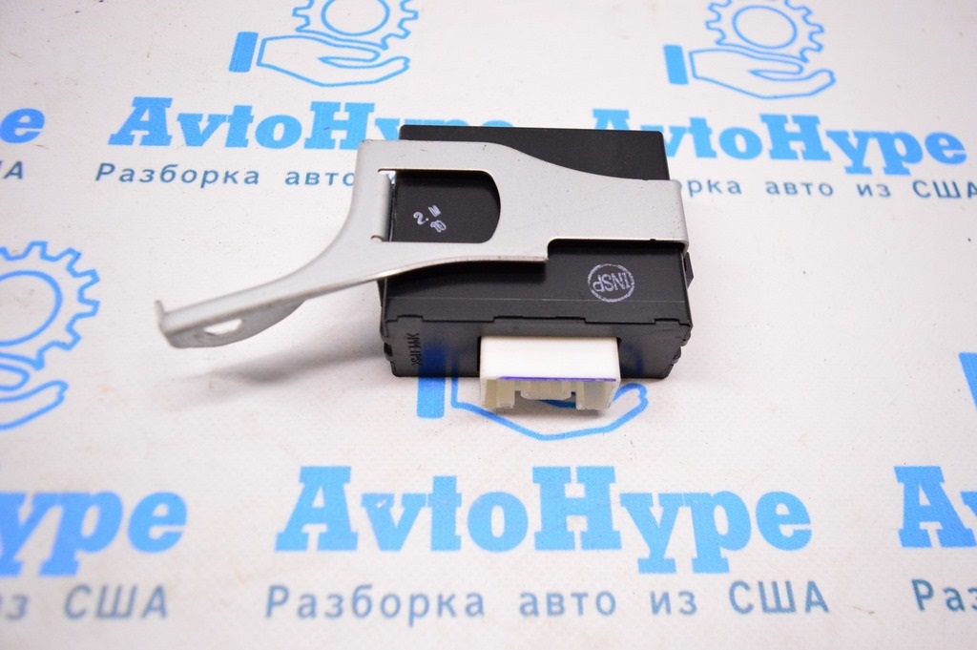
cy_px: 325
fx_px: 732
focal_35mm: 27
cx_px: 488
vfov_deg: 47.9
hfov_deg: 67.4
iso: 3200
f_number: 3.5
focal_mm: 18
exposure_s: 1/400
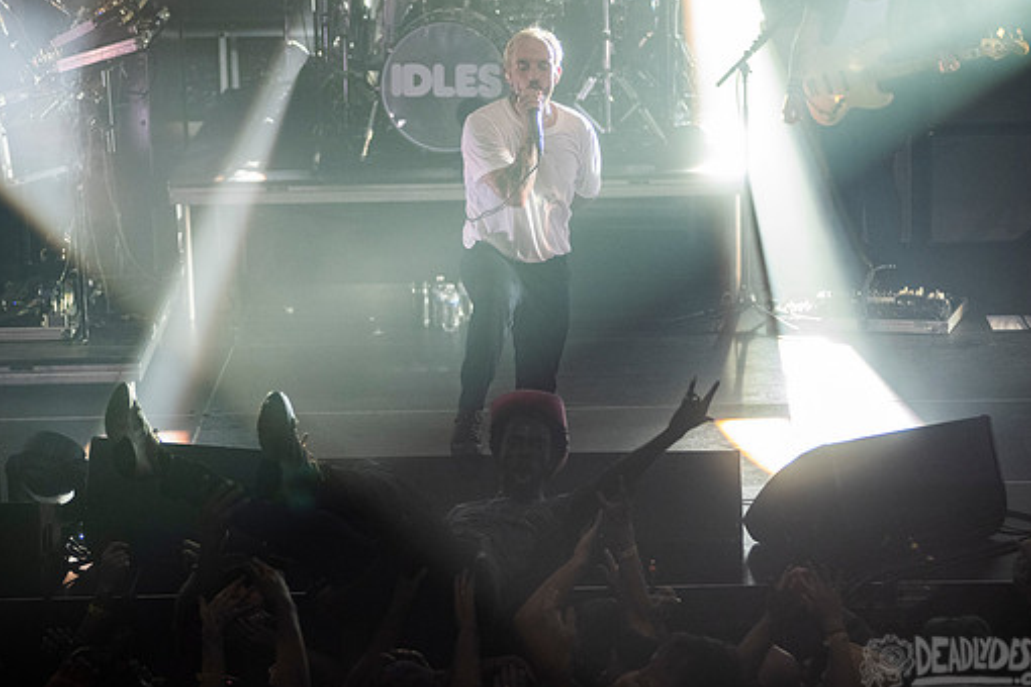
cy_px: 316
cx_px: 513
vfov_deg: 10.4
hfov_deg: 15.5
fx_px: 3780
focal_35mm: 132
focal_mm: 116
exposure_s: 1/400
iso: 2500
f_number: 3.2
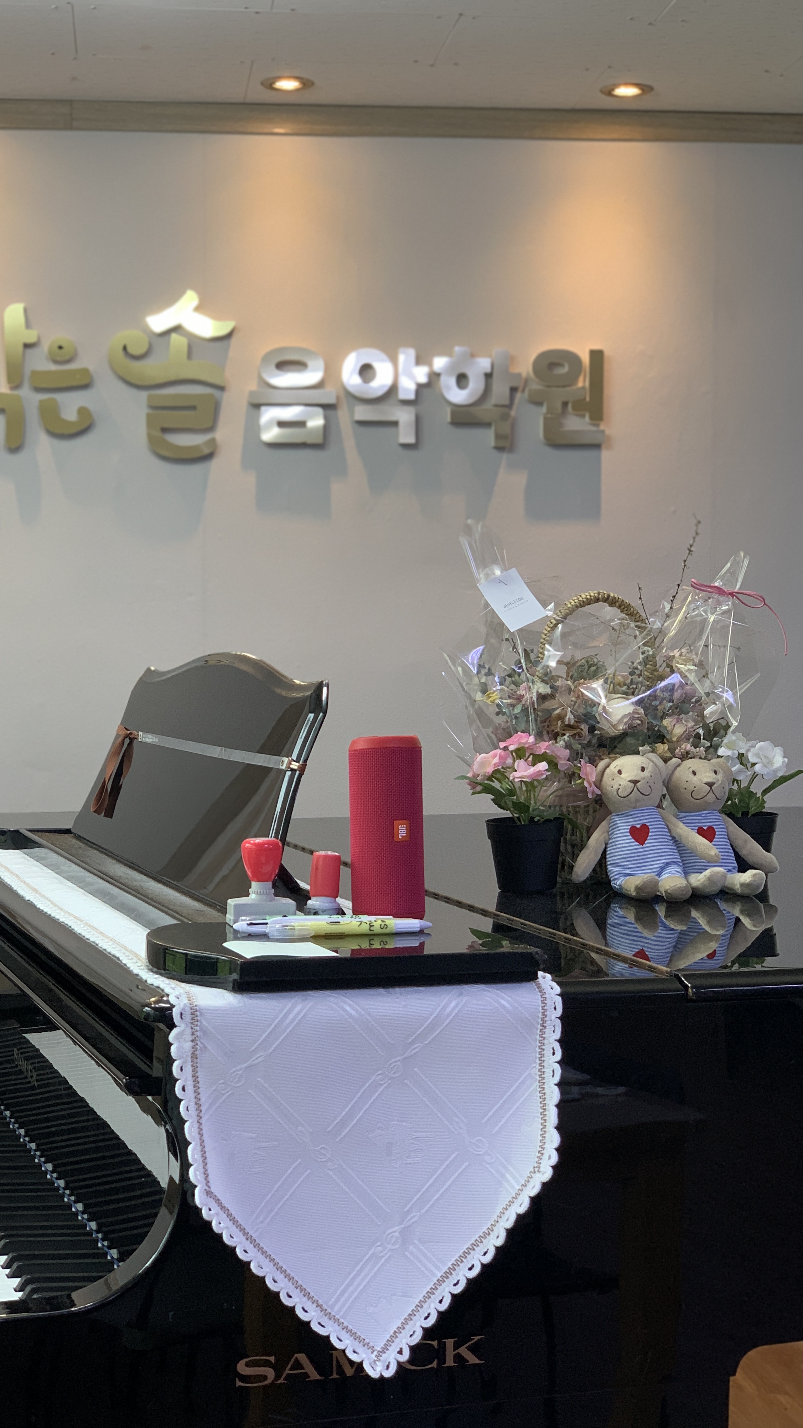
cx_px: 294
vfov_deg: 36.6
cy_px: 716
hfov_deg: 21.0
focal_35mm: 57
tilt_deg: -0.7
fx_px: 2158
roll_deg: -0.1
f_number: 2.4
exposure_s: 1/120
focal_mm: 6
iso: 100
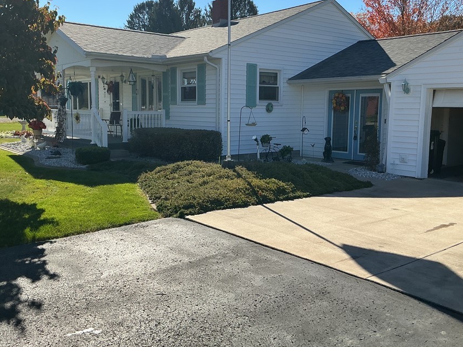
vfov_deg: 40.6
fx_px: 468
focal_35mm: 35
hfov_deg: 52.6
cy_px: 154
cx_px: 224
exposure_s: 1/1848
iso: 25
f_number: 1.8
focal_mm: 3
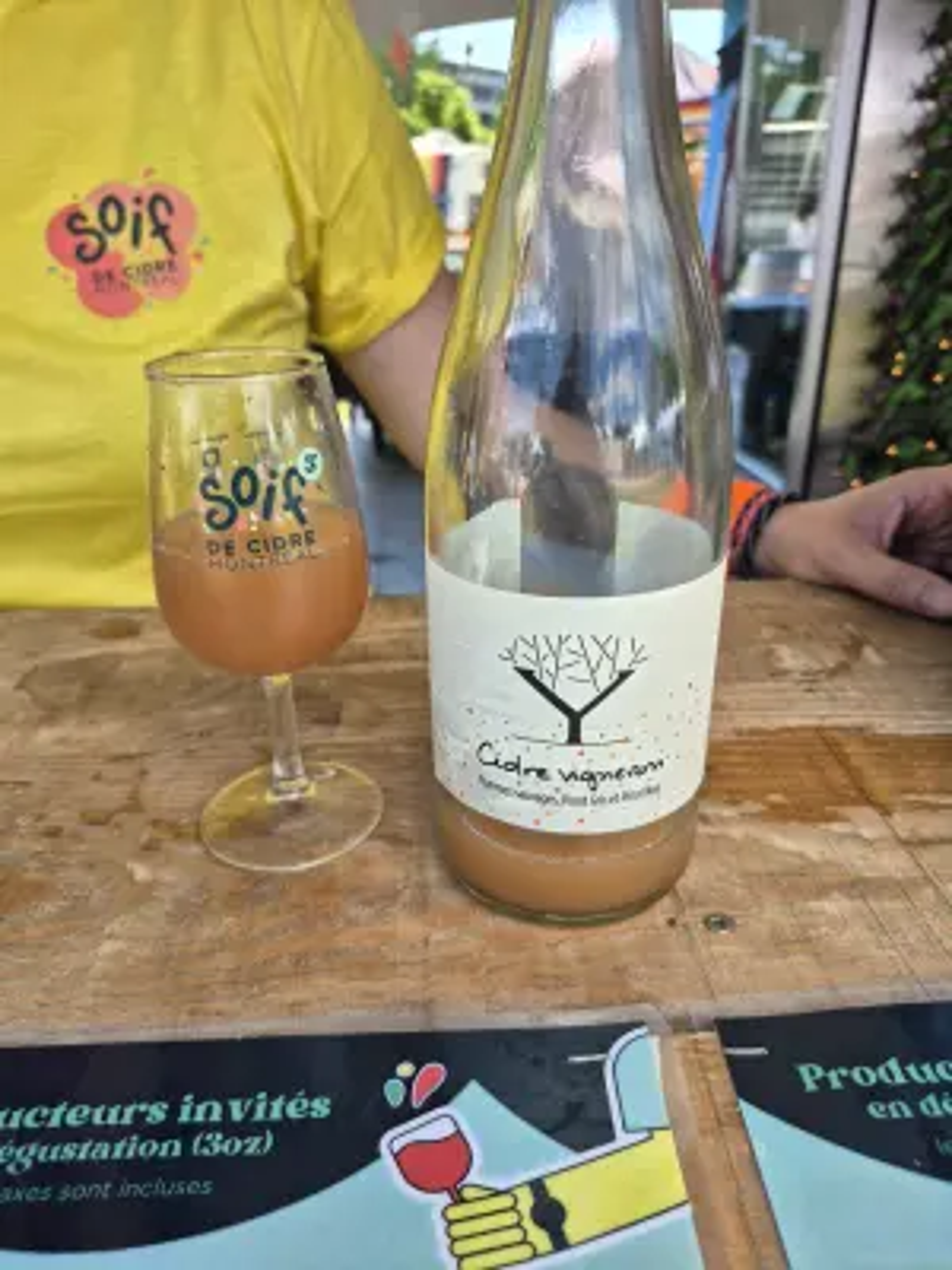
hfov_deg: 58.9
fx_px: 843
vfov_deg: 73.9
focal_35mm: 23
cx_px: 476
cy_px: 635
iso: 25
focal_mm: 5.4
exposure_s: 1/249
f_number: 1.8
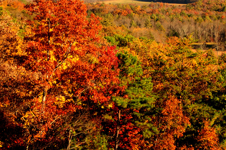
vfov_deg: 12.0
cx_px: 243
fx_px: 709
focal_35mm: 113
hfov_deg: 17.5
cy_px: 12
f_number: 9
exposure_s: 1/80
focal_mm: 35
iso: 400
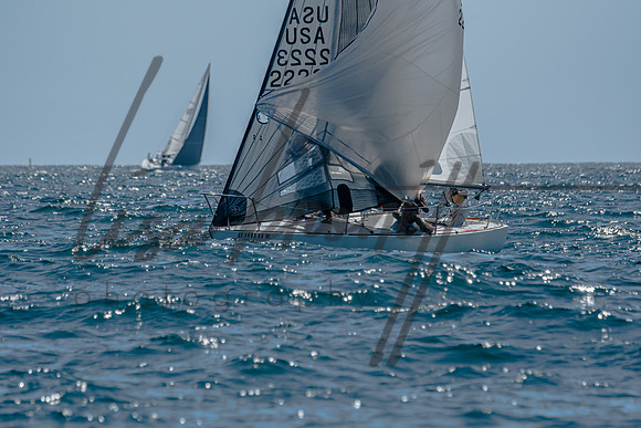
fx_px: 9096
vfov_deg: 2.7
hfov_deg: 4.0
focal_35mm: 511
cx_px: 320
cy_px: 214
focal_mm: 320
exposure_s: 1/2000
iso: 200
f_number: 5.6
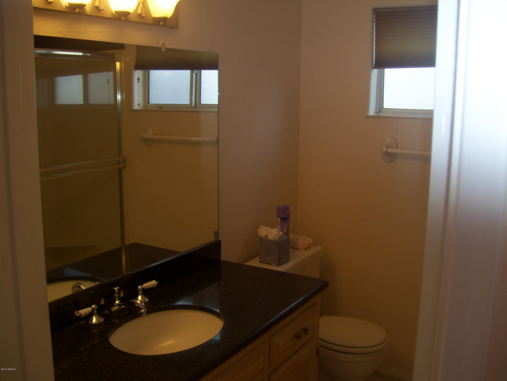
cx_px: 254
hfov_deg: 51.3
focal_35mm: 36
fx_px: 528
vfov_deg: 39.7
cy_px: 190
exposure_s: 1/60
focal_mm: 6
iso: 80
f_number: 2.7
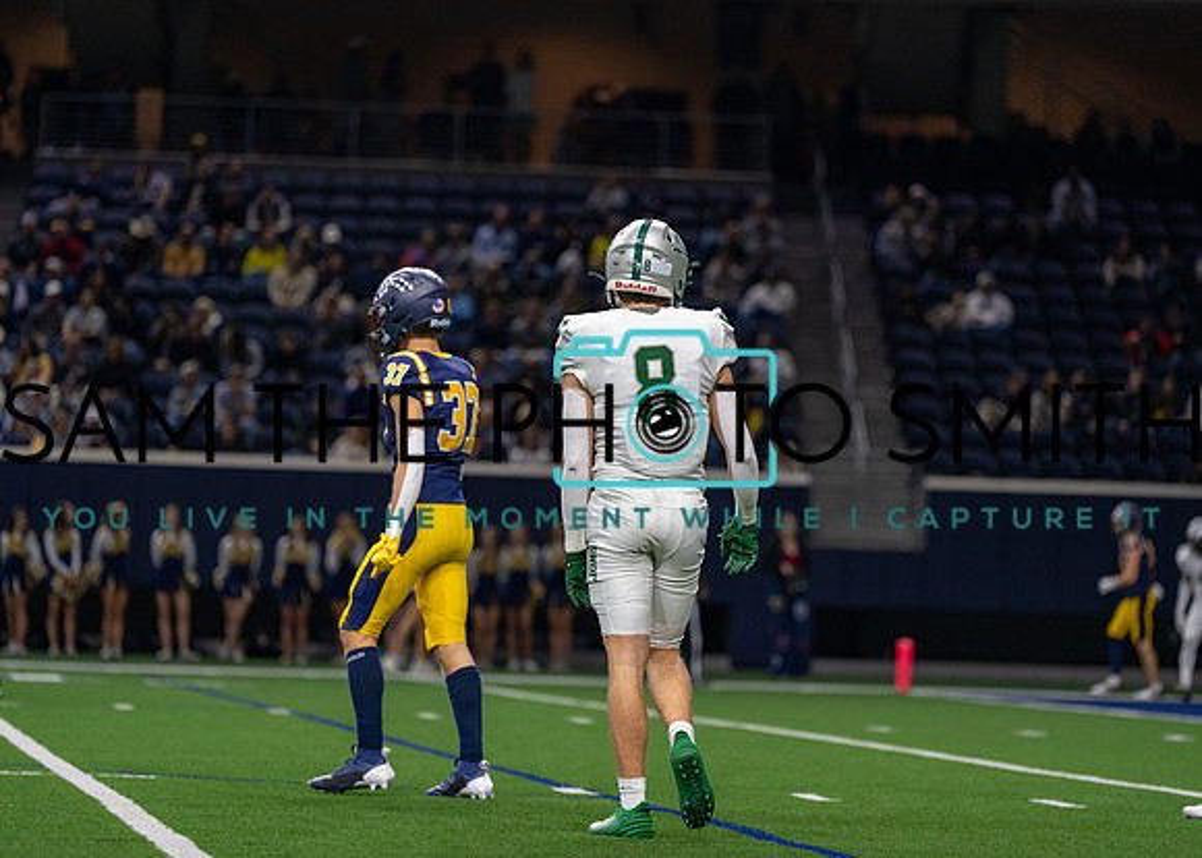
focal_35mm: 160
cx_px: 601
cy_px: 429
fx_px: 5472
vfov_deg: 9.0
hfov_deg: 12.5
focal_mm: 153
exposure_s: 1/1000
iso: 2000
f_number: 2.8
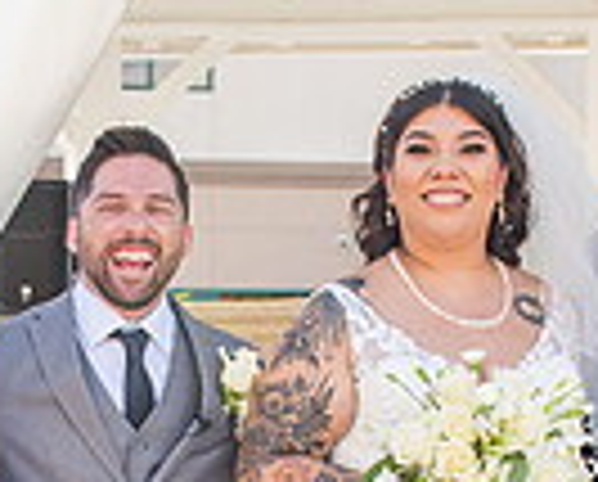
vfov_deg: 13.8
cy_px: 570
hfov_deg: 17.5
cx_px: 134
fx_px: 1933
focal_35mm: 109
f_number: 5
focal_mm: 24
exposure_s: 1/125
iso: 100
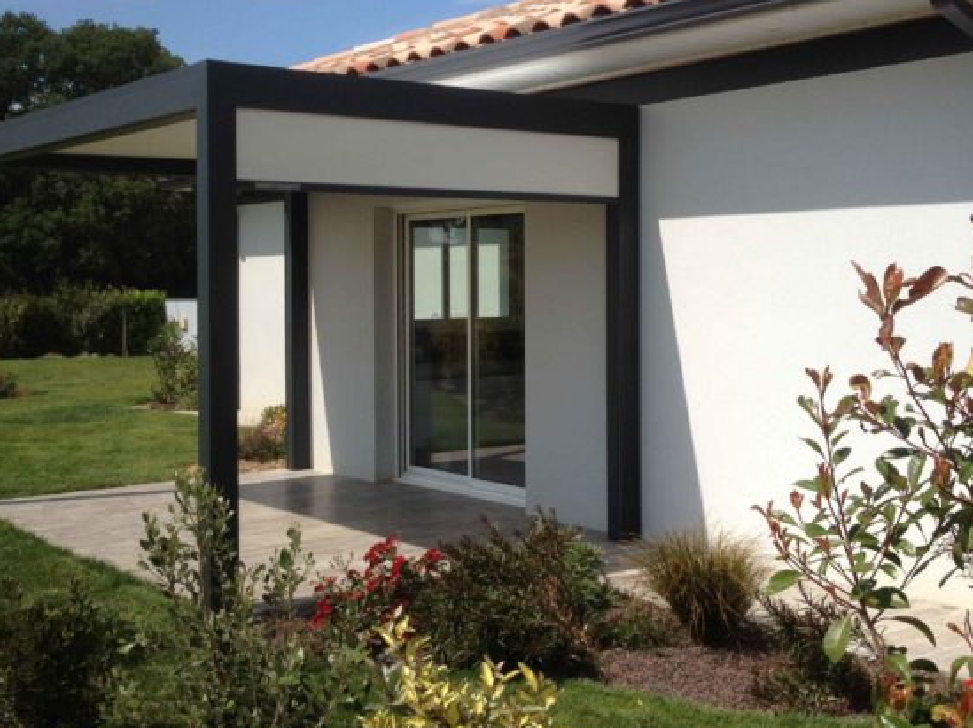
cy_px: 294
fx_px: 1376
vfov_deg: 29.6
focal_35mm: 49
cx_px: 388
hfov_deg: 38.8
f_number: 2.4
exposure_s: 1/1577
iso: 50
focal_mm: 4.28
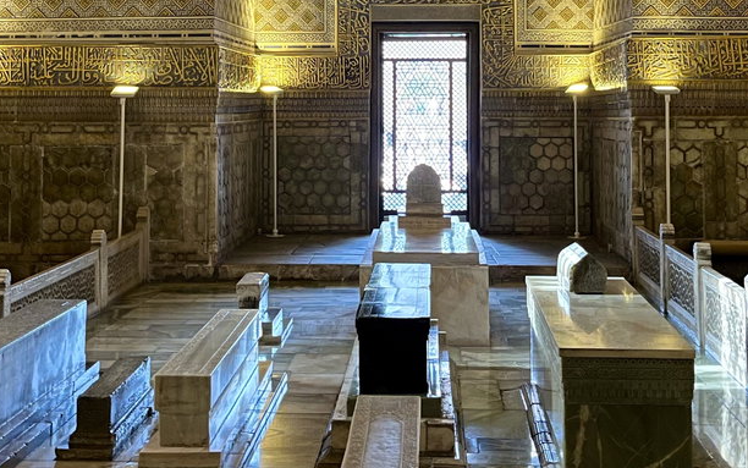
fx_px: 1101
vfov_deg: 23.3
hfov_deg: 37.5
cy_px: 31
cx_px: 384
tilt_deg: +4.3
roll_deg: -0.3
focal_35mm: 54
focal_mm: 5.1
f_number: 1.6
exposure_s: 1/52
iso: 500
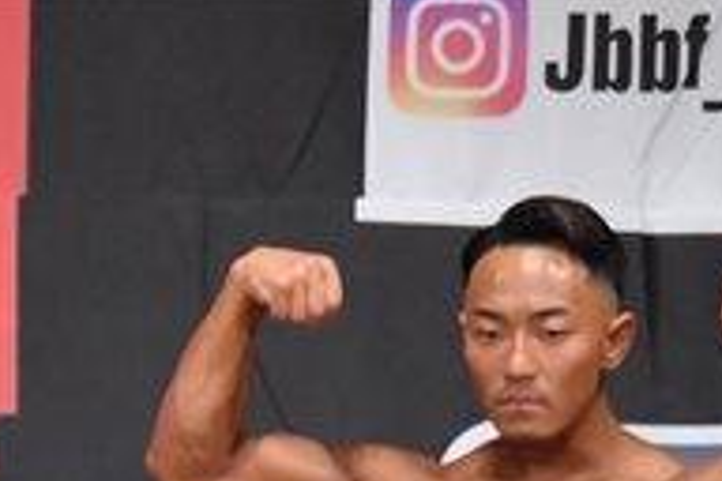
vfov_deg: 1.6
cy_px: 958
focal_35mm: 877
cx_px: -85
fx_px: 17587
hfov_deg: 2.4
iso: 6400
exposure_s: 1/400
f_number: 5.6
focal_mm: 145
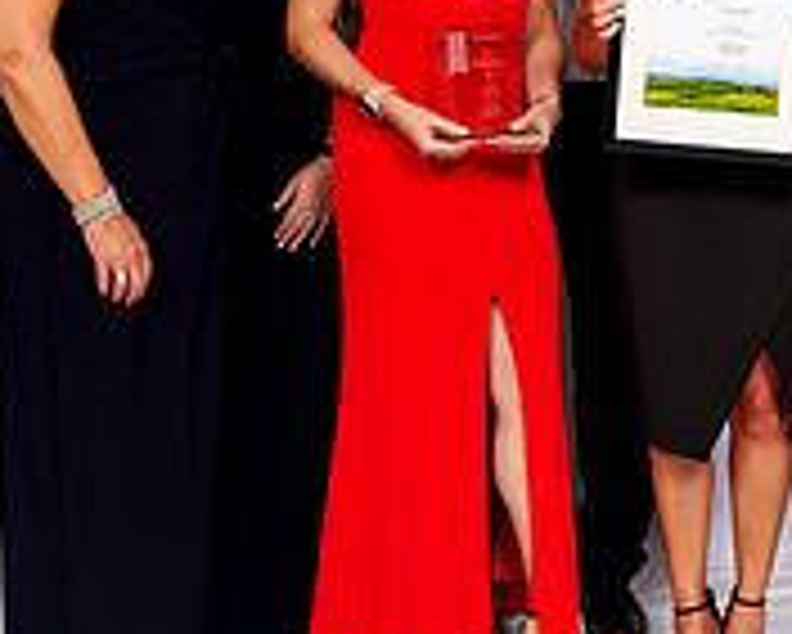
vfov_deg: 17.5
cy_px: 88
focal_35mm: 87
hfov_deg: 21.0
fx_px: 2040
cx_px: 843
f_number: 8
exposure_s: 1/125
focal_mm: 25
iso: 100
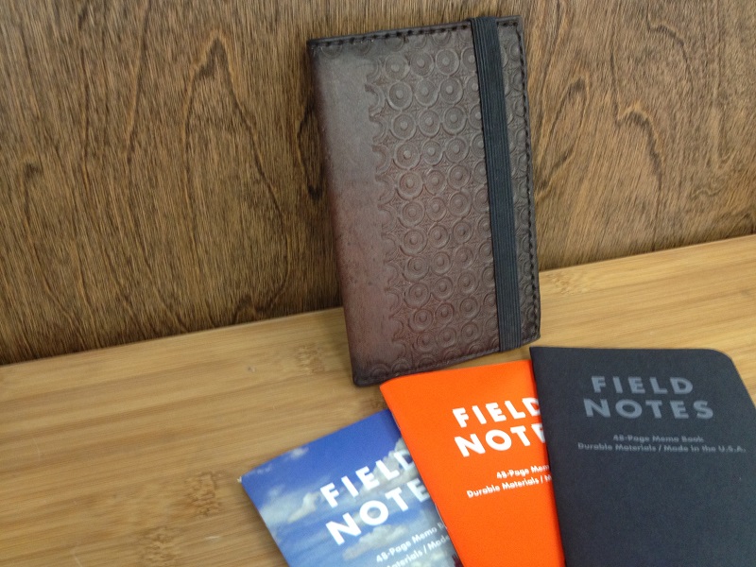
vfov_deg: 40.7
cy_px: 284
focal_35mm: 35
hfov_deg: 52.6
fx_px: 764
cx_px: 378
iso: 125
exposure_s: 1/20
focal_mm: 4.28
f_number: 2.4
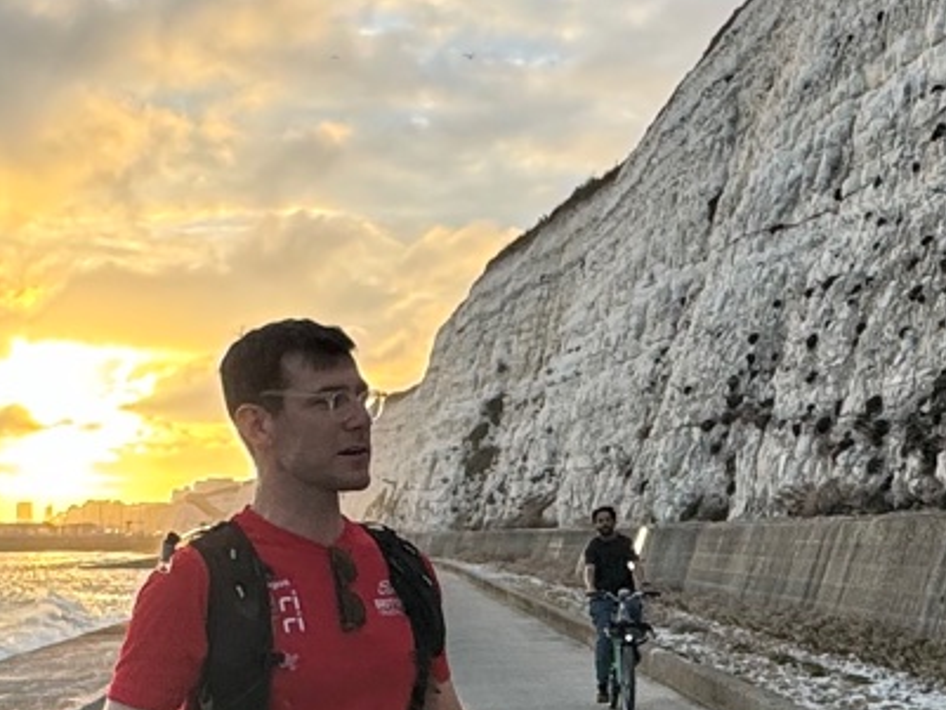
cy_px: 552
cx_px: 585
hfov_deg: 28.9
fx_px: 1832
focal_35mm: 67
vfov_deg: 21.7
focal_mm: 2.22
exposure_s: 1/368
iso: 40
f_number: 2.2
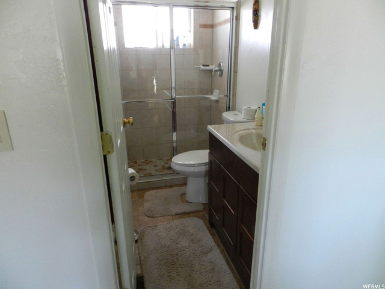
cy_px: 144
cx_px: 192
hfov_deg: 73.9
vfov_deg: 58.9
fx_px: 256
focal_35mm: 23
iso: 400
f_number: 3.4
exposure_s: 1/30
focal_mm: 4
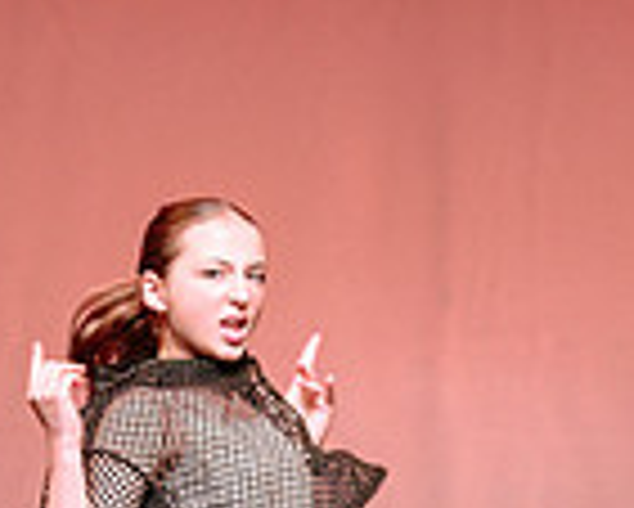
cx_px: 386
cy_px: 716
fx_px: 12280
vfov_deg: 2.4
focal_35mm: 654
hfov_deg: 3.0
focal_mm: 150
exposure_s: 1/500
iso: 1250
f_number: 2.8
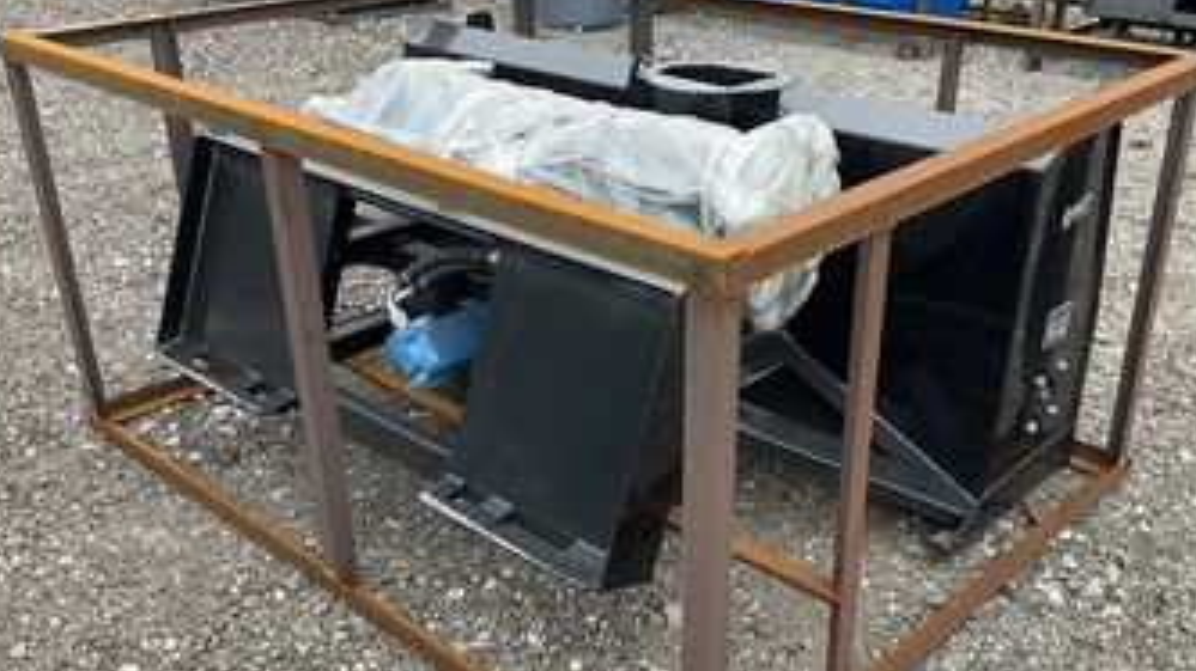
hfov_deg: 52.8
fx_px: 1205
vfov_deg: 31.1
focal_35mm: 38
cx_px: 611
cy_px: 409
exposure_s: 1/289
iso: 25
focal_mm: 3
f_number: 1.8
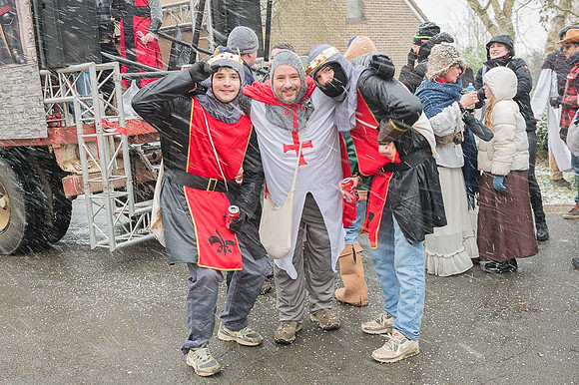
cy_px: 193
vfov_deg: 32.0
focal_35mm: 42
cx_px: 282
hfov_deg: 46.6
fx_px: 673
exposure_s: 1/60
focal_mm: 38
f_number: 5.6
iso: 800
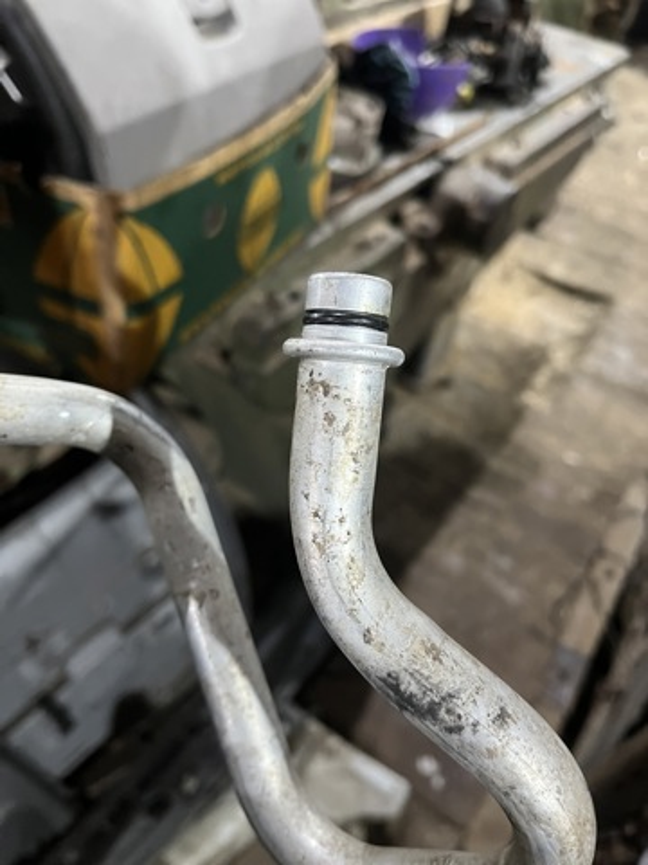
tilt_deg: -47.7
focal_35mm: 26
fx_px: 649
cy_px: 432
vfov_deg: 67.3
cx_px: 324
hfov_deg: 53.1
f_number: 1.6
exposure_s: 1/33
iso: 400
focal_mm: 5.1
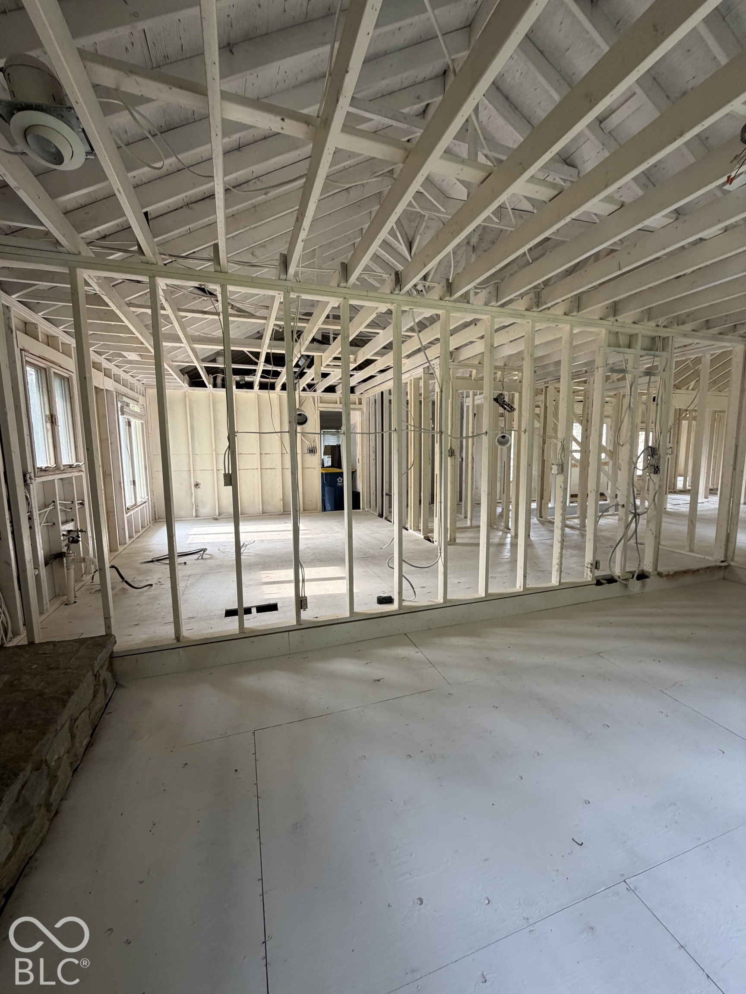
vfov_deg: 102.1
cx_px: 373
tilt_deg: -6.7
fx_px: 402
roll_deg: +0.3
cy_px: 497
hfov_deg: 85.7
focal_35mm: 14
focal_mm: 2.22
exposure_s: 1/121
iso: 200
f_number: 2.2
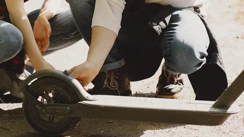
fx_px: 1041
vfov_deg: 7.5
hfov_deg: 13.4
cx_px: 119
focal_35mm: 161
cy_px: 14
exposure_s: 1/1000
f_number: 2
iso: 320
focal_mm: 85
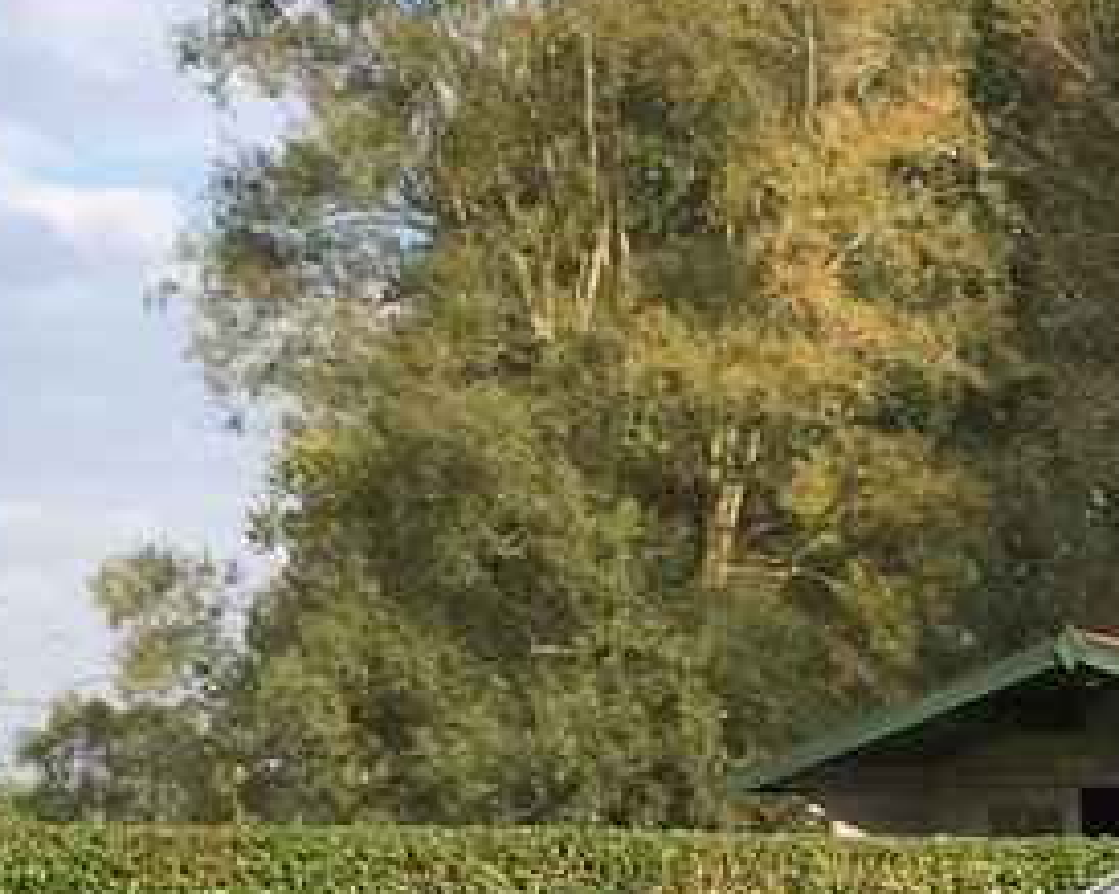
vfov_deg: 12.0
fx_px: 4105
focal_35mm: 124
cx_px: 2132
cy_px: 1221
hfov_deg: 13.6
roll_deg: +1.3
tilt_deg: -4.4
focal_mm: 4.15
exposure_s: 1/894
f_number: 2.2
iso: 25
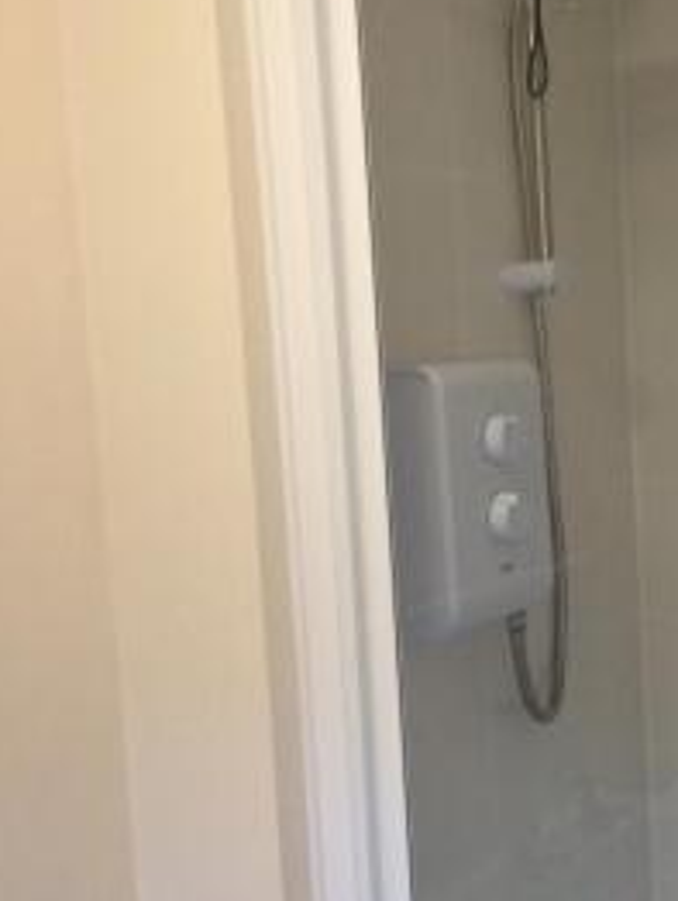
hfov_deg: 28.5
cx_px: 540
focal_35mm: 50
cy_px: 476
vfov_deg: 38.1
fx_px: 1304
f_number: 2.2
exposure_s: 1/30
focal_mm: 4.12
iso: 160
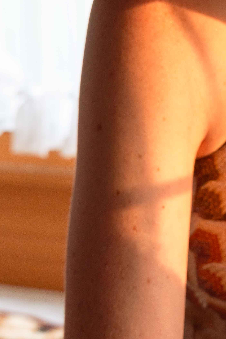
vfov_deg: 15.7
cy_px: 76
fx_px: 1225
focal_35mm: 130
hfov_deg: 10.1
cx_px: 364
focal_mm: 34.3
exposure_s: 1/125
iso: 400
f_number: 5
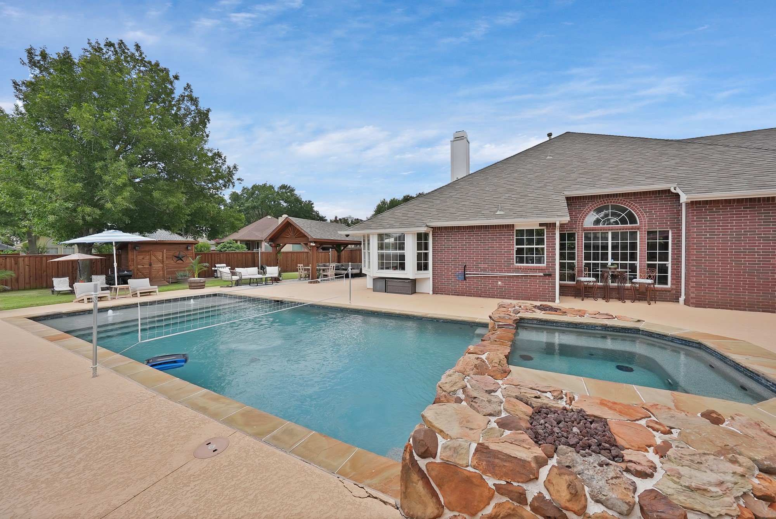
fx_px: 259
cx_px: 388
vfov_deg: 90.1
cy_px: 260
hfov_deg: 112.6
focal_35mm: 12
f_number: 9
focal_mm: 12
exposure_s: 1/160
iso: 640
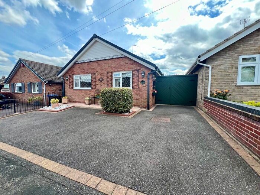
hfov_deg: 106.2
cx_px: 130
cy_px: 98
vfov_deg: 89.9
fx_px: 98
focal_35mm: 13
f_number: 1.8
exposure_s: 1/401
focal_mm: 1.57
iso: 32
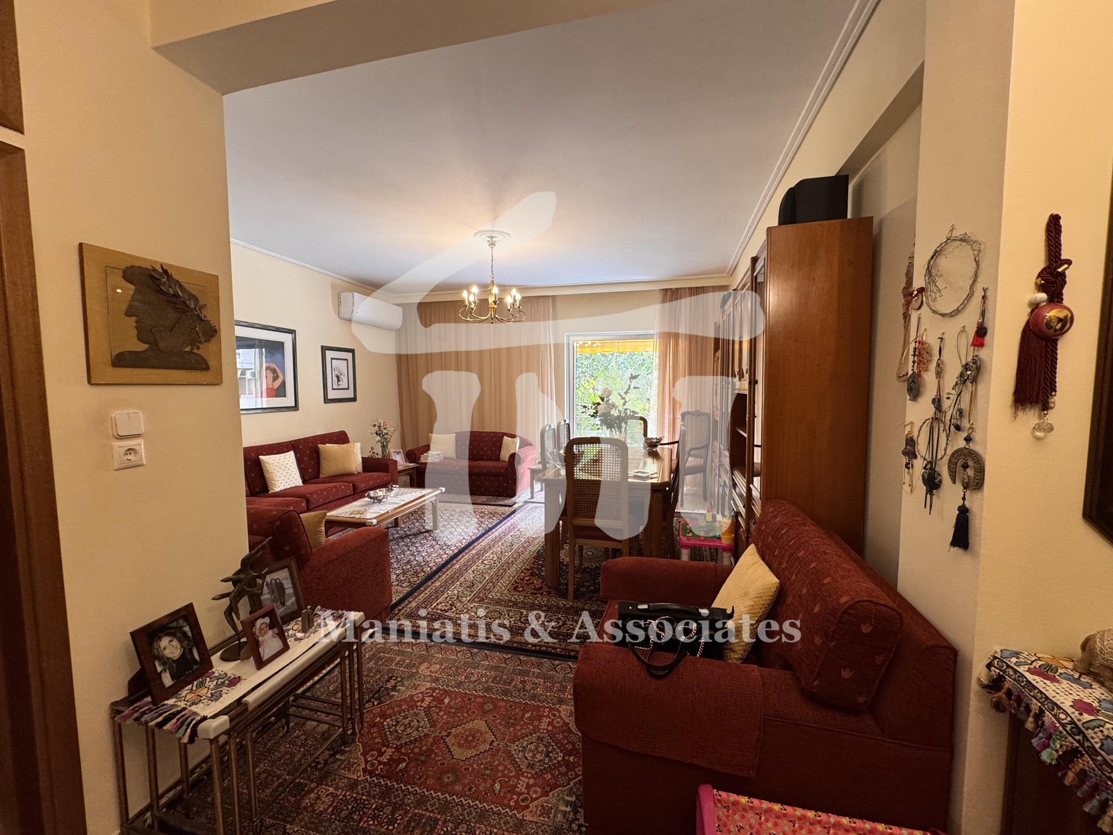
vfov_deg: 85.7
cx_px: 556
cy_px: 418
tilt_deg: -3.6
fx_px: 450
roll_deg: +0.6
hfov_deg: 102.1
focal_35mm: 14
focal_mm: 2.22
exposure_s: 1/50
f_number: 2.2
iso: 200
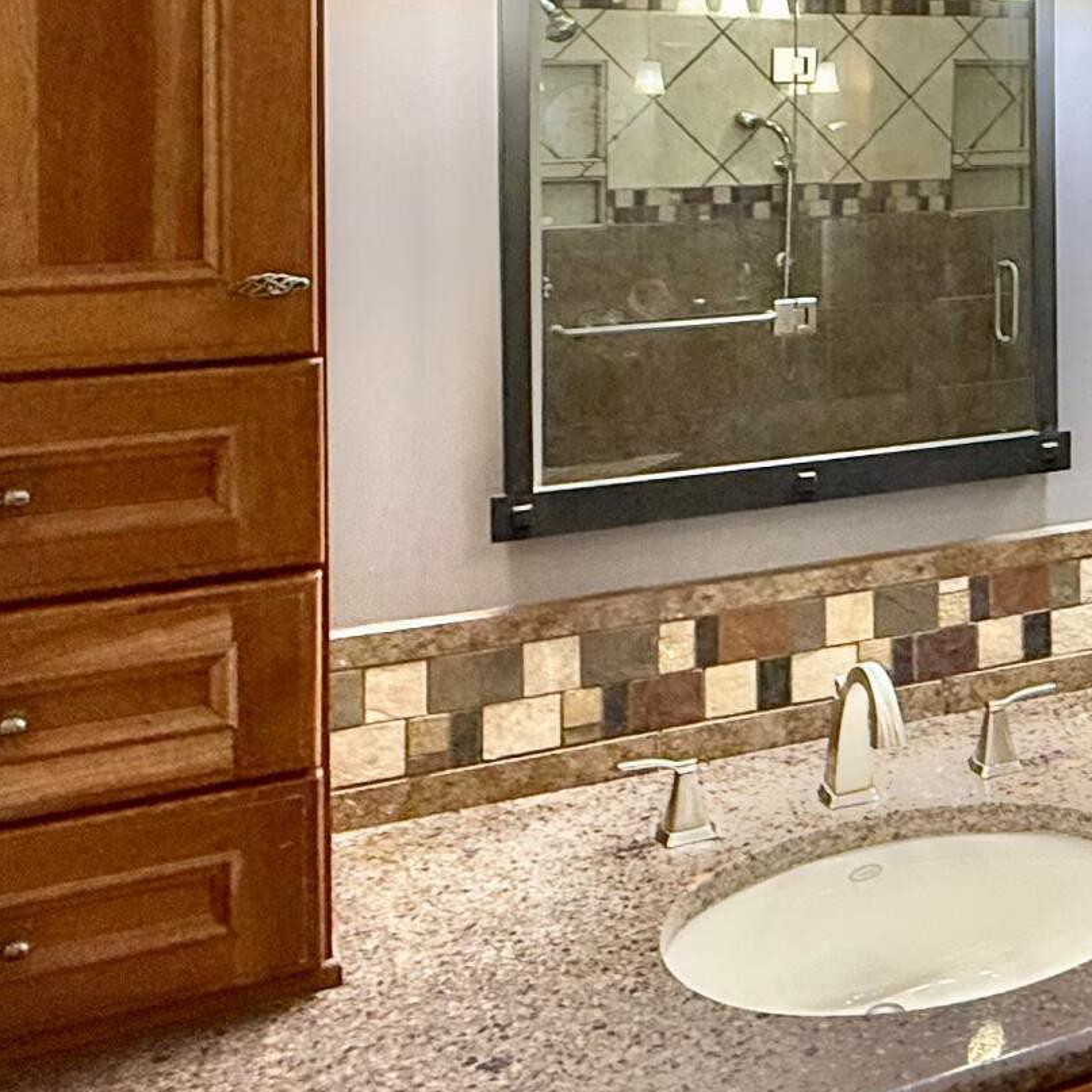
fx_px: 1642
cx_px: 1206
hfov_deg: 32.3
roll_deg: -0.2
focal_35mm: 46
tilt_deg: +0.9
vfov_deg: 34.8
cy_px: 124
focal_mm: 2.22
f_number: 2.2
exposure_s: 1/120
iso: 160
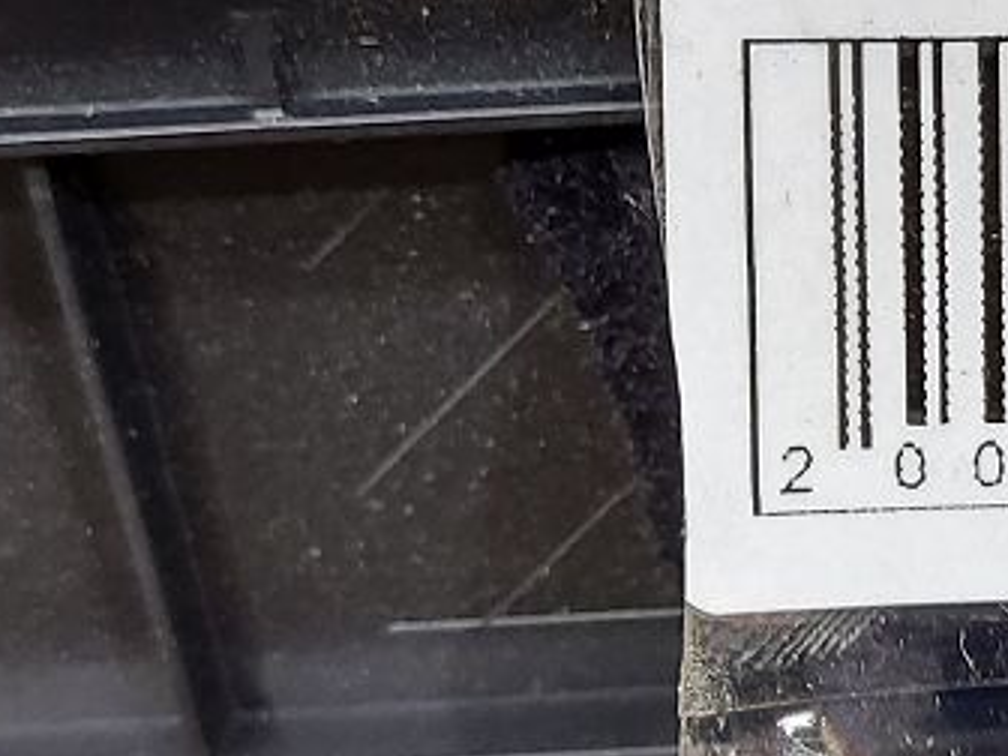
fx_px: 2883
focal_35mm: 99
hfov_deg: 19.0
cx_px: 1130
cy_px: 207
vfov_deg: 14.9
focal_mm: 5.23
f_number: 1.8
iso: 160
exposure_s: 1/50
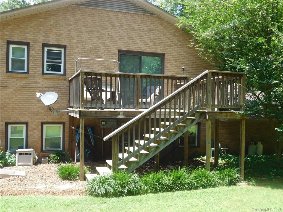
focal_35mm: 36
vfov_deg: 39.7
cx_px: 142
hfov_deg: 51.4
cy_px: 106
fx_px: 294
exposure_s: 1/250
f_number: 3.5
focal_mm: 6.3
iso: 125
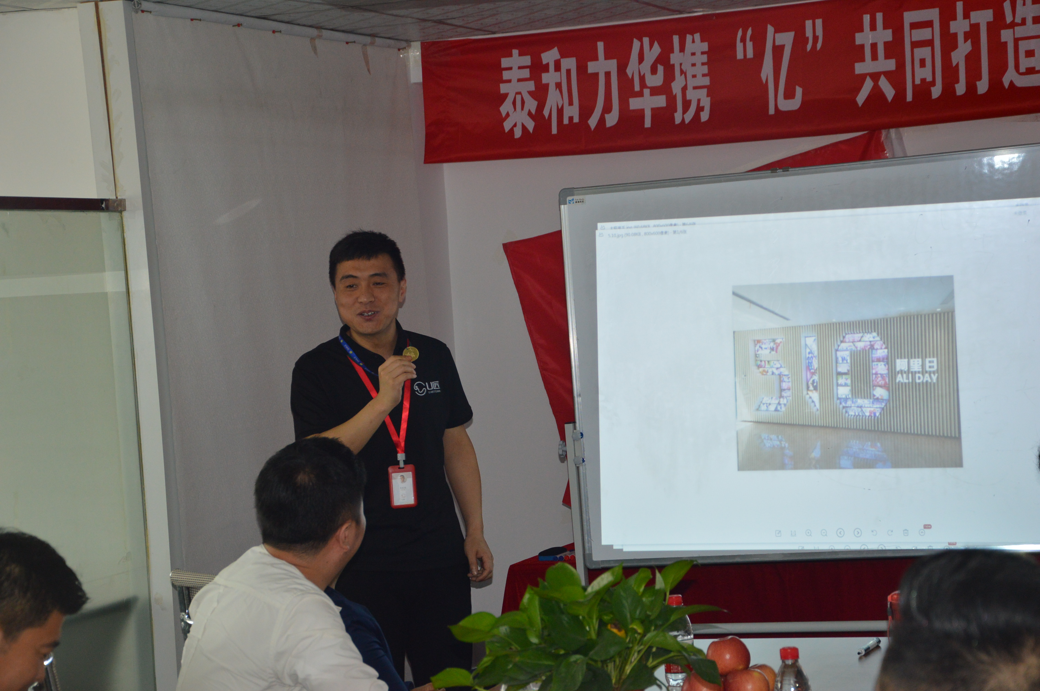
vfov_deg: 14.7
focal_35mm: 93
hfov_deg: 21.9
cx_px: 520
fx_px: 2684
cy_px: 346
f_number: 5.3
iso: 640
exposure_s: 1/60
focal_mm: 62
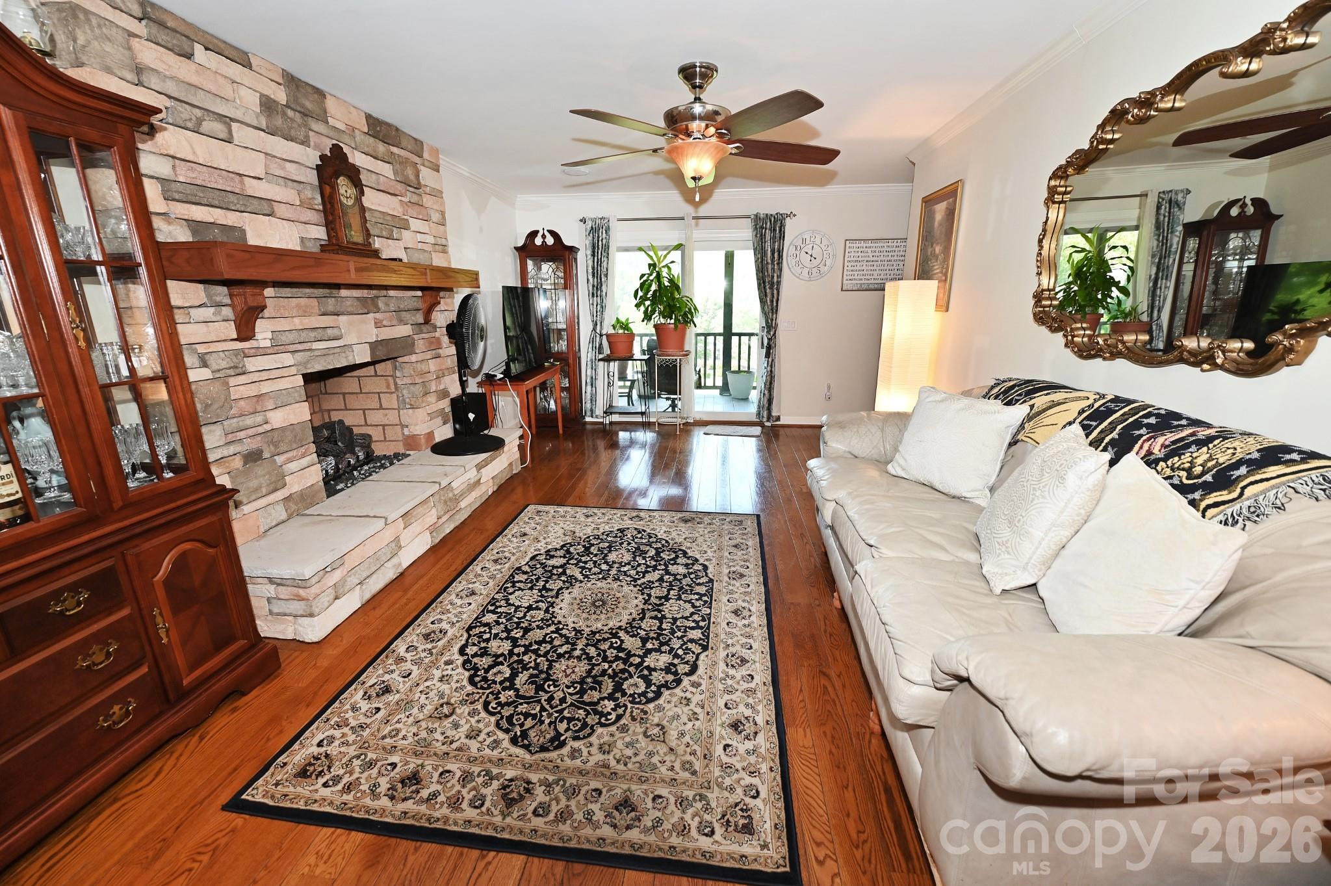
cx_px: 666
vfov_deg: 81.1
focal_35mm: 14
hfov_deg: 104.3
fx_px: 517
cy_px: 443
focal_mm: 14
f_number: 4
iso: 360
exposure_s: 1/60
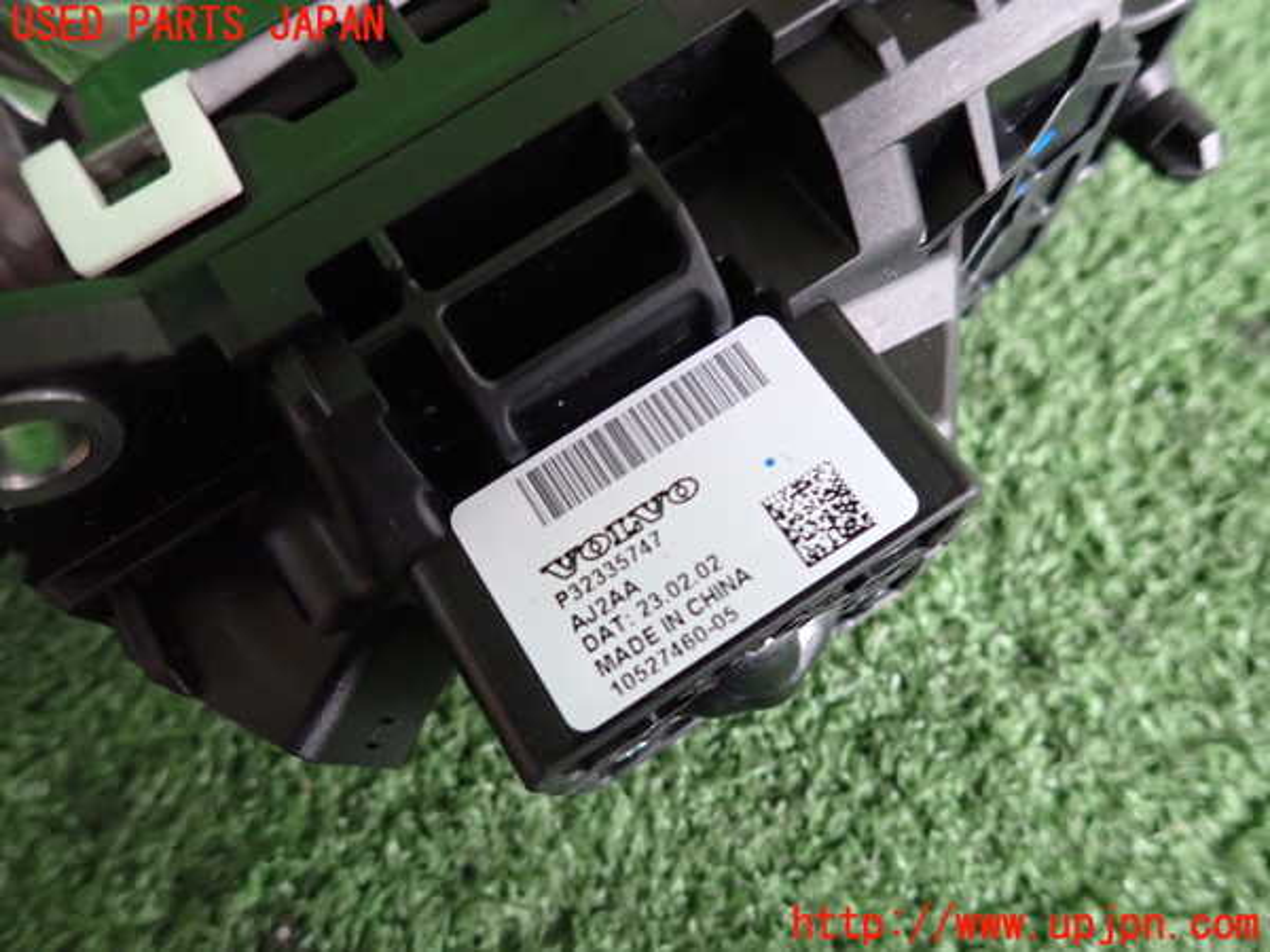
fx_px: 917
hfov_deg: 69.4
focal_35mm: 25
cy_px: 476
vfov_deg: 54.9
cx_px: 635
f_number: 2
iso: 640
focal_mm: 4.5
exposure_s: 1/30
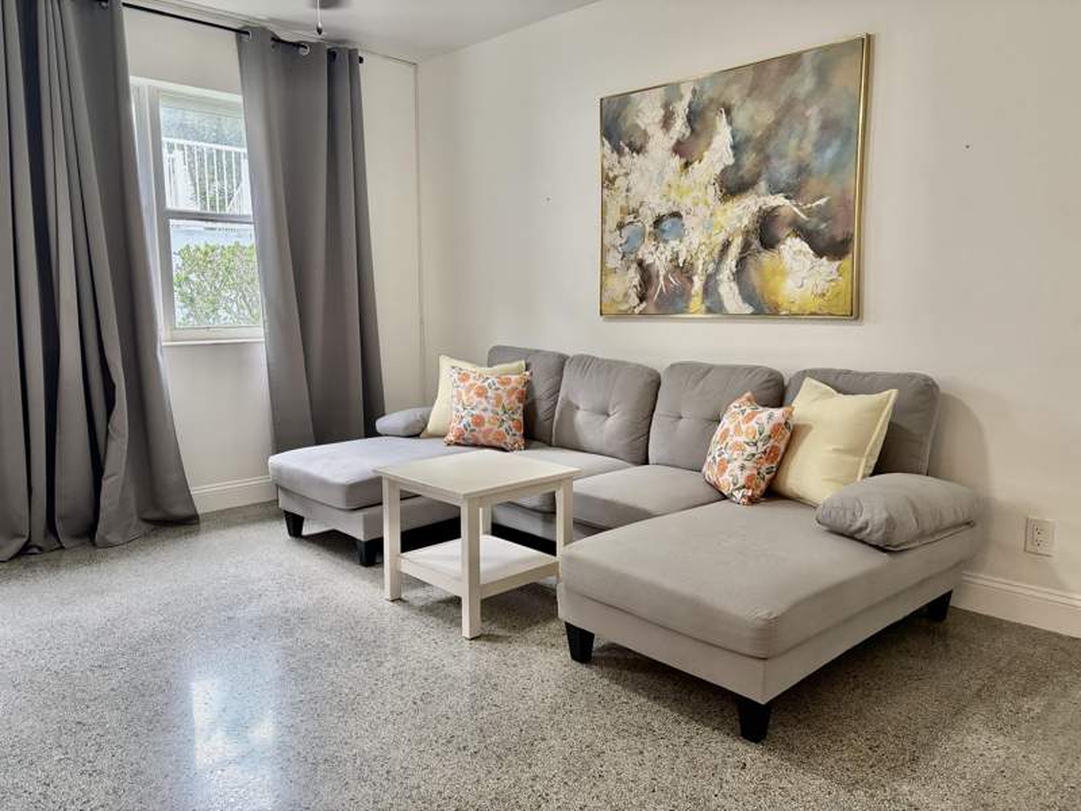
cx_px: 540
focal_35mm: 26
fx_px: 812
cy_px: 406
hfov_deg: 67.3
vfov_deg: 53.1
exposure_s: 1/120
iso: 160
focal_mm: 5.96
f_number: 1.6
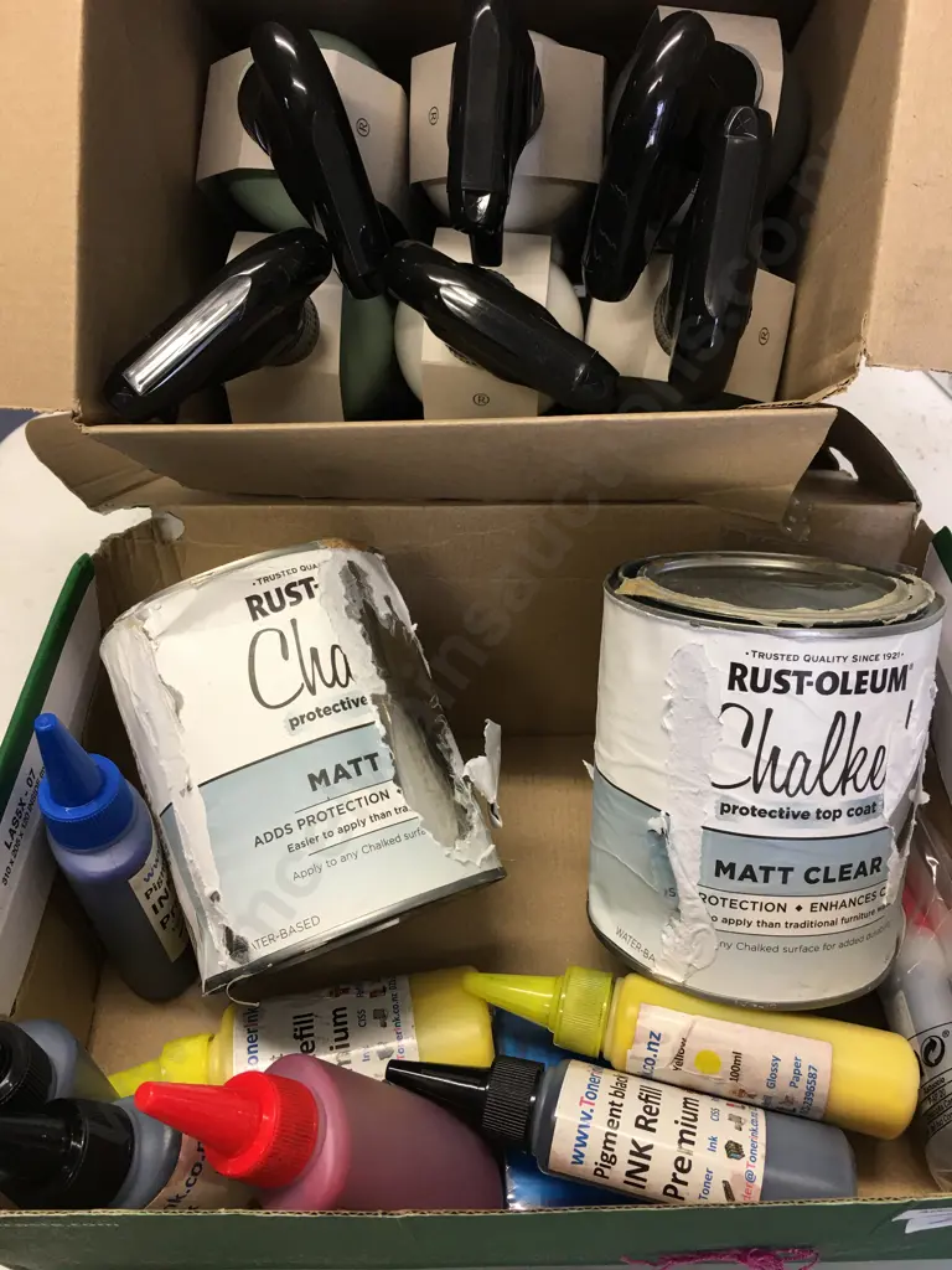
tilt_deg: -47.8
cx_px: 476
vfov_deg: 61.7
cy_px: 635
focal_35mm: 29
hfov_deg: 48.2
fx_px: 1063
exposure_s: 1/33
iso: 40
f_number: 2.2
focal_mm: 4.15
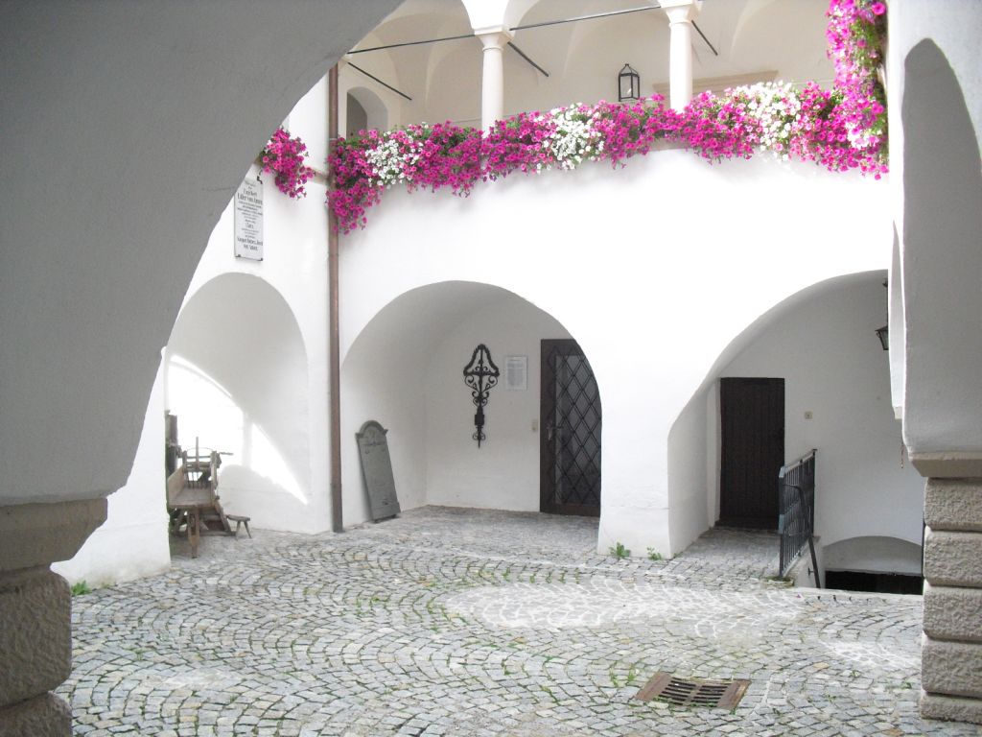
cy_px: 368
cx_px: 491
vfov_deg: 39.7
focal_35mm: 36
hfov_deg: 51.4
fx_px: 1021
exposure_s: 1/500
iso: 400
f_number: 3.1
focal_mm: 6.3
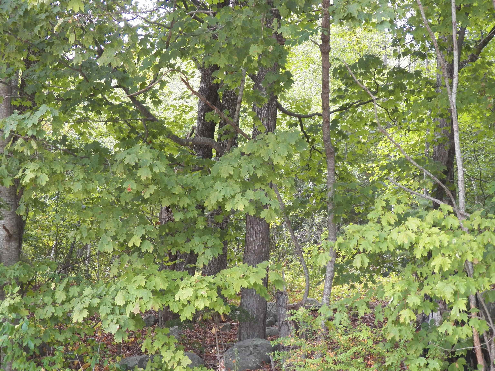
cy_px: 186
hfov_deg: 38.2
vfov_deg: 29.1
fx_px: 715
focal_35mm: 50
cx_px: 248
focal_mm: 8.9
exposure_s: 1/60
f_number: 3.2
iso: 125
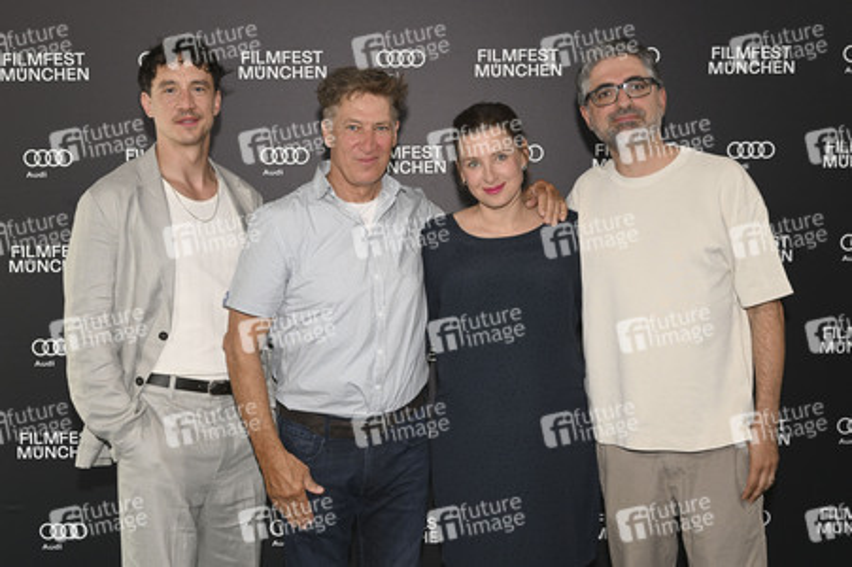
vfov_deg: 31.1
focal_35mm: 43
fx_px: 1017
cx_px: 426
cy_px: 284
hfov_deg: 45.5
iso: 1250
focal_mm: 43
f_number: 5.6
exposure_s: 1/200
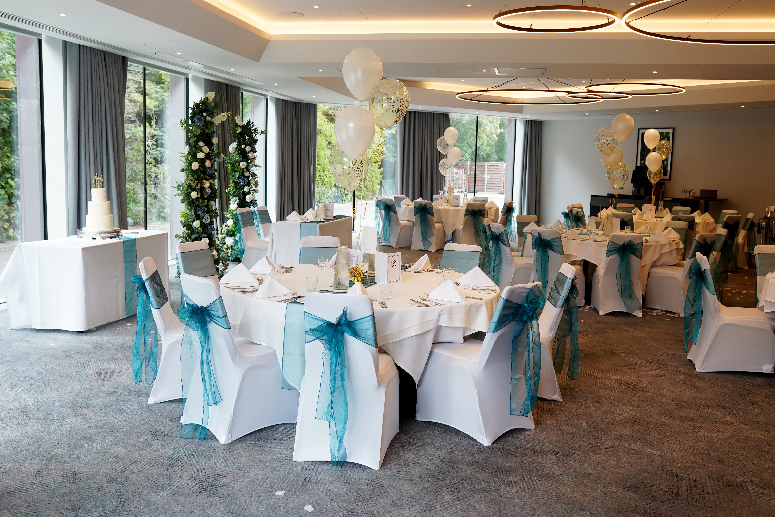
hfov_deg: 54.4
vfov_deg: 37.9
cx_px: 388
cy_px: 258
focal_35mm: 35
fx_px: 753
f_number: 5
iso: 250
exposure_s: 1/30
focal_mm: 35
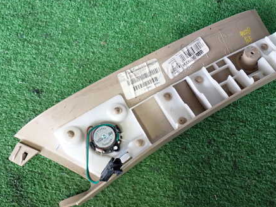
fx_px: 351
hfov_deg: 42.7
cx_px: 167
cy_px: 99
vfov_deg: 32.9
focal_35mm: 44
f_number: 2.4
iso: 250
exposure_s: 1/30
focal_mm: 5.79
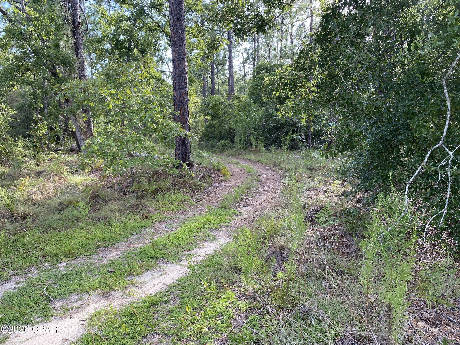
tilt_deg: -7.6
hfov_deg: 67.3
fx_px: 346
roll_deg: +0.8
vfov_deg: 53.1
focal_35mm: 26
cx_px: 230
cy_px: 172
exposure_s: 1/231
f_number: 1.8
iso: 32
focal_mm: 4.25
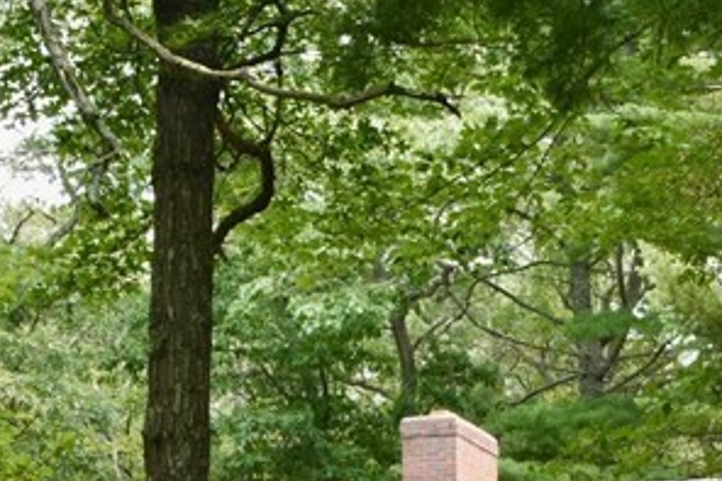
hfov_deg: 15.2
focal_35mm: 135
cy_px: 787
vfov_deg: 9.8
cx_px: 398
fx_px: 2706
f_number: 8
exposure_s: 1/250
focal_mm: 26
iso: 800
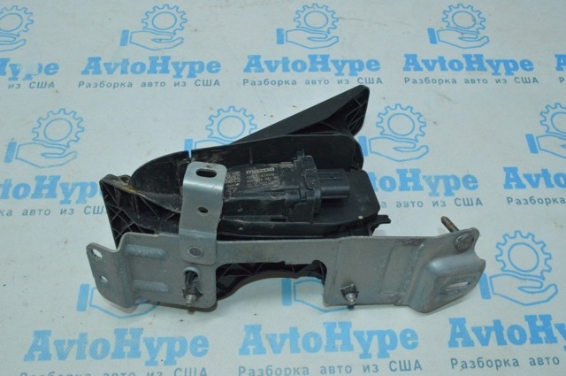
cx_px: 283
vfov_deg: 43.5
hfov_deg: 62.0
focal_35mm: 30
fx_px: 471
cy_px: 188
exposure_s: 1/60
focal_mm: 20
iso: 2800
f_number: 16
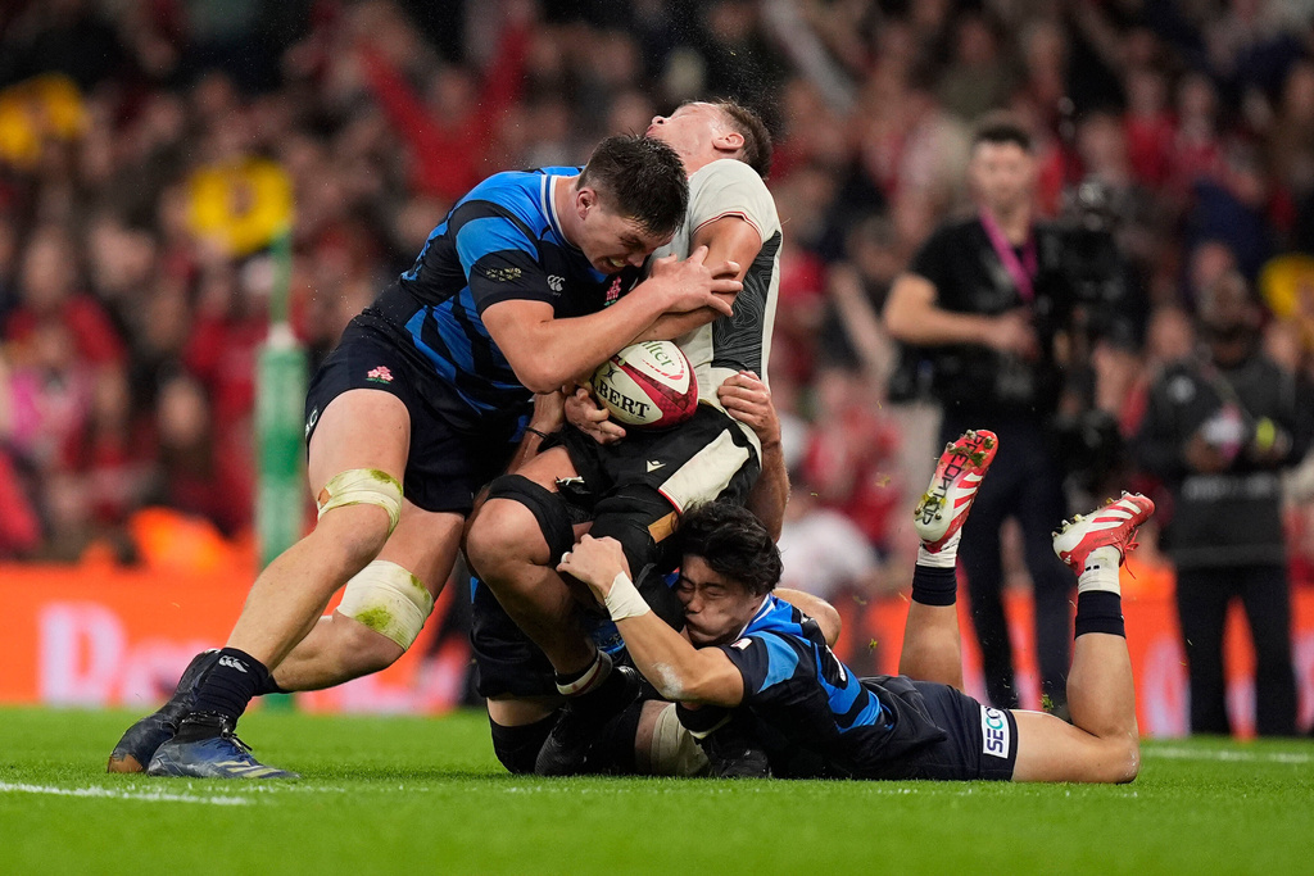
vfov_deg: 3.4
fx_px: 14601
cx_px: 657
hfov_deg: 5.2
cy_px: 438
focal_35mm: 400
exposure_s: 1/2000
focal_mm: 400
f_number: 2.8
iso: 2500
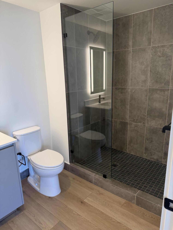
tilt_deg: -16.2
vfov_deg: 71.6
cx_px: 86
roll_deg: +0.8
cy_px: 115
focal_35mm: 24
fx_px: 160
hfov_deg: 56.8
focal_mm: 6.76
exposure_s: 1/120
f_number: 1.78
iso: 160
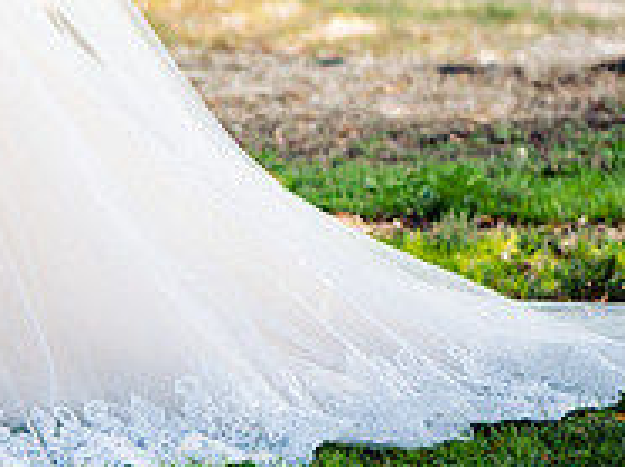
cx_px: -81
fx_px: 4598
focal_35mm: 255
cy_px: -79
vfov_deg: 5.8
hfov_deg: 7.7
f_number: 1.8
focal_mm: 85
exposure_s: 1/640
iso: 160
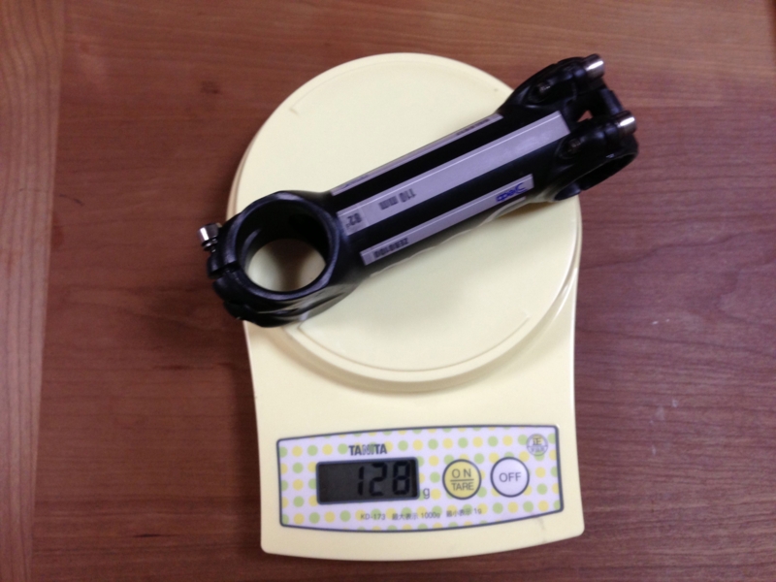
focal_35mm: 33
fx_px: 740
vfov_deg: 42.9
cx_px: 388
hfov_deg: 55.4
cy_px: 291
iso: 125
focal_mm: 4.13
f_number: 2.4
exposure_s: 1/20
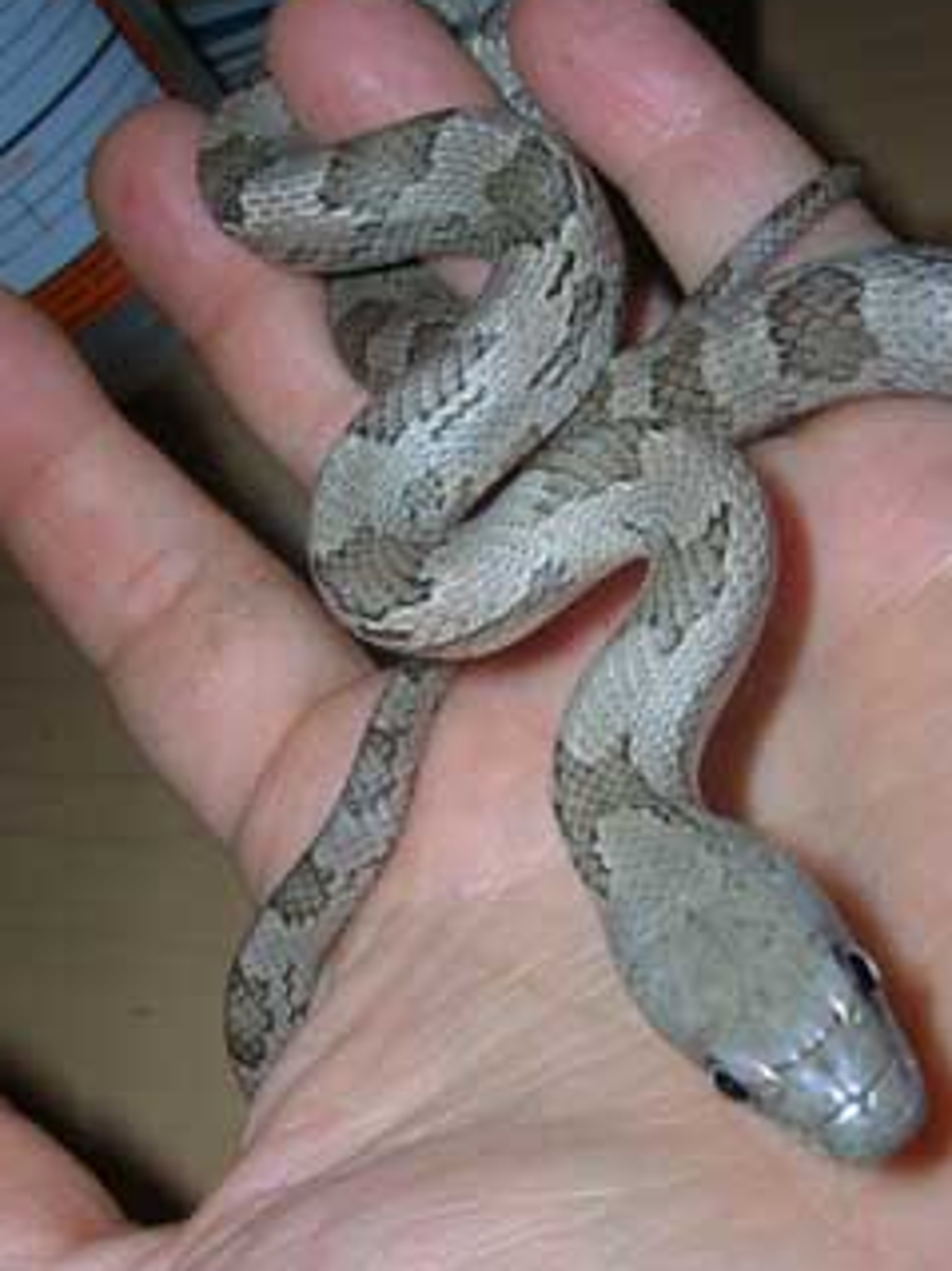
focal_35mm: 46
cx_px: 548
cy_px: 677
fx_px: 1688
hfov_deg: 31.4
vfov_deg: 41.2
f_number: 4.9
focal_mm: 5.7
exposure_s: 1/60.1
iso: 50
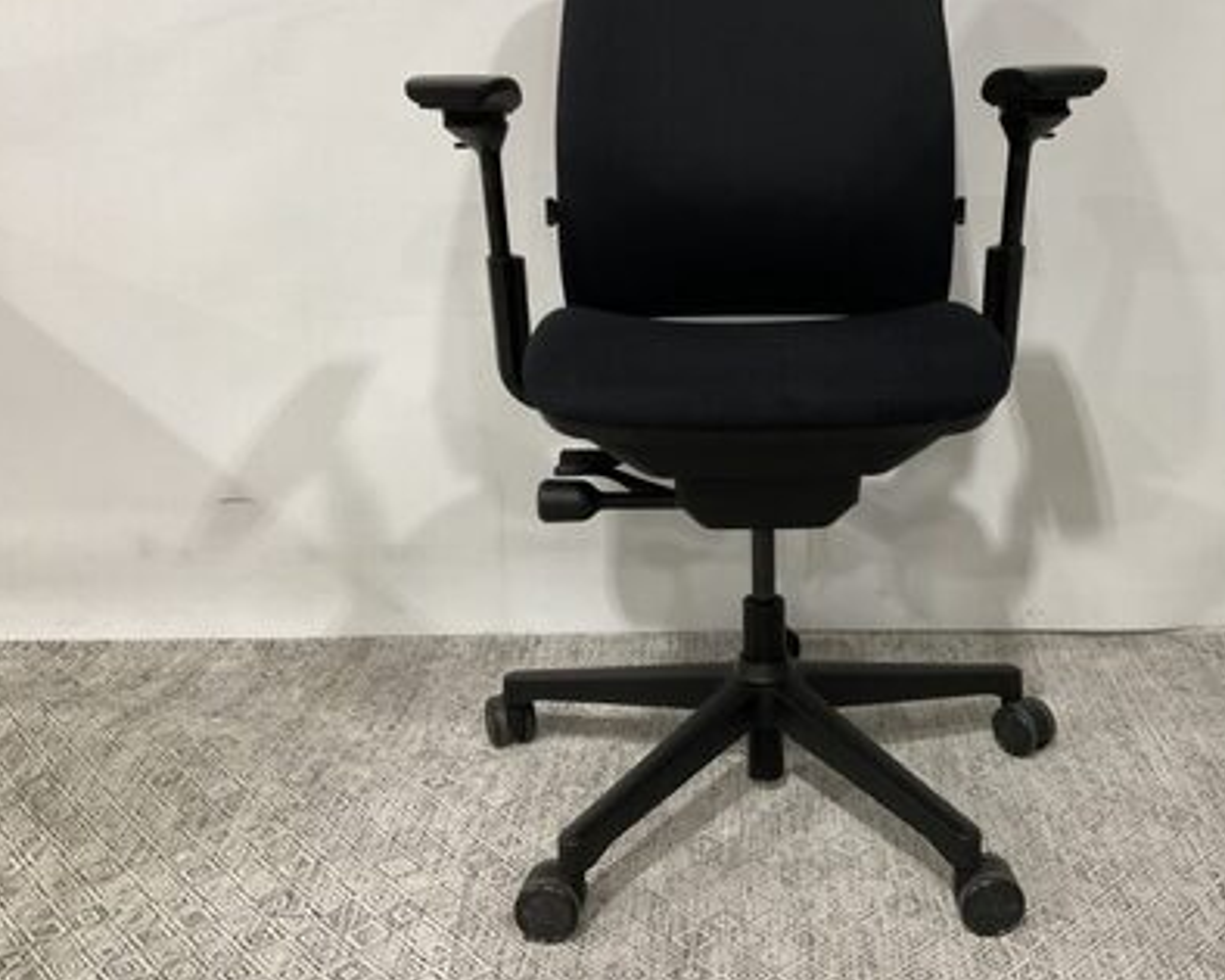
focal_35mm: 36
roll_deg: -0.2
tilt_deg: -13.5
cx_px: 756
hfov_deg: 49.9
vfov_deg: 41.0
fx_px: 1305
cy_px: 409
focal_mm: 3
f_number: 1.8
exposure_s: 1/60
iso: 125
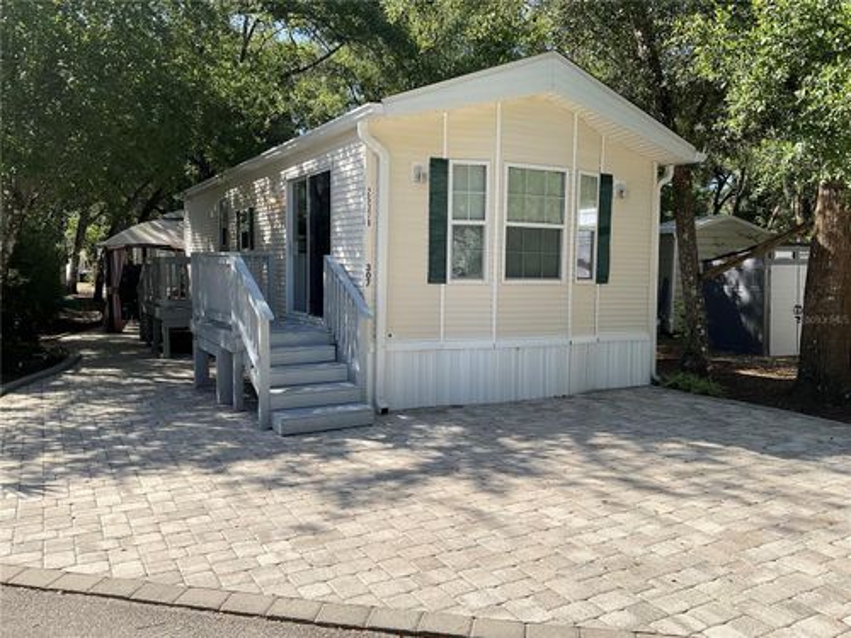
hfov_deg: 61.7
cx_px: 426
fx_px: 713
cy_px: 319
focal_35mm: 29
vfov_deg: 48.2
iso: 16
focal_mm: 3
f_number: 1.8
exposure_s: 1/1250
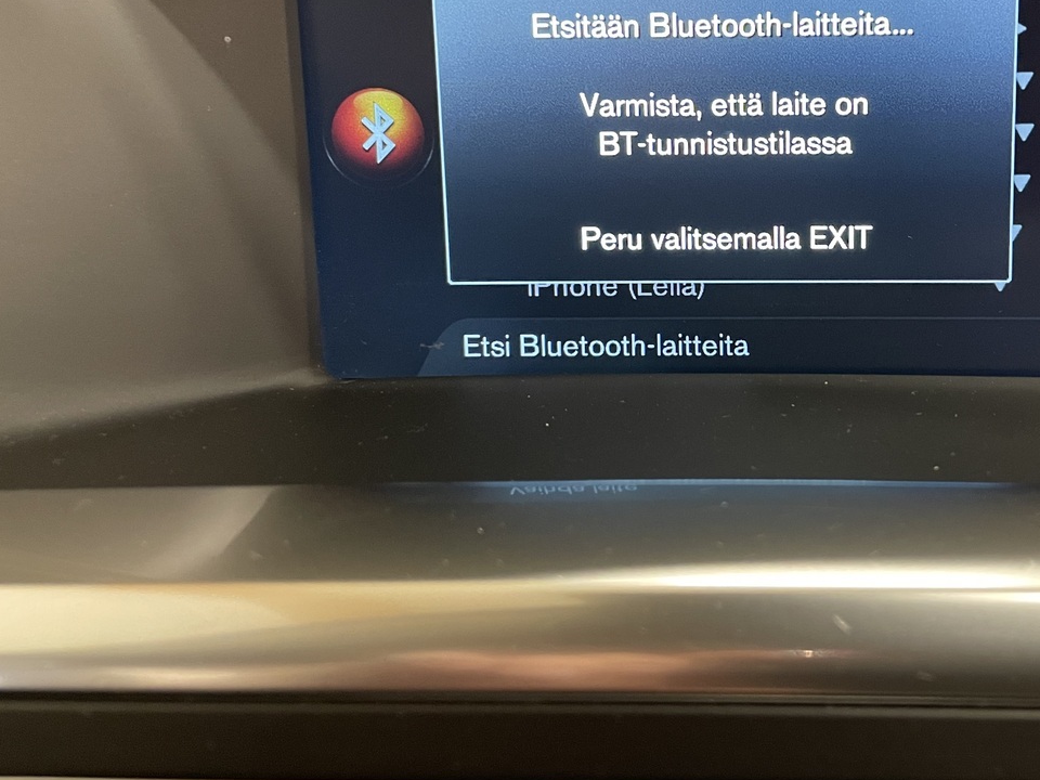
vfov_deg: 36.1
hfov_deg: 46.5
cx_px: 754
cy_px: 210
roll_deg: -0.8
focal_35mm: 39
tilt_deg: -22.0
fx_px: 1172
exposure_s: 1/30
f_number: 1.6
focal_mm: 4.2
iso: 500
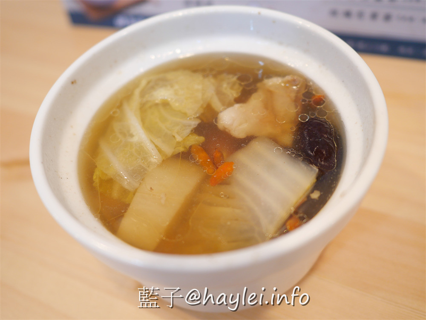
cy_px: 160
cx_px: 213
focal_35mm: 30
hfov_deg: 60.0
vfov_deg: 46.8
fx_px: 369
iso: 200
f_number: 1.7
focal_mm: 15
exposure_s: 1/60
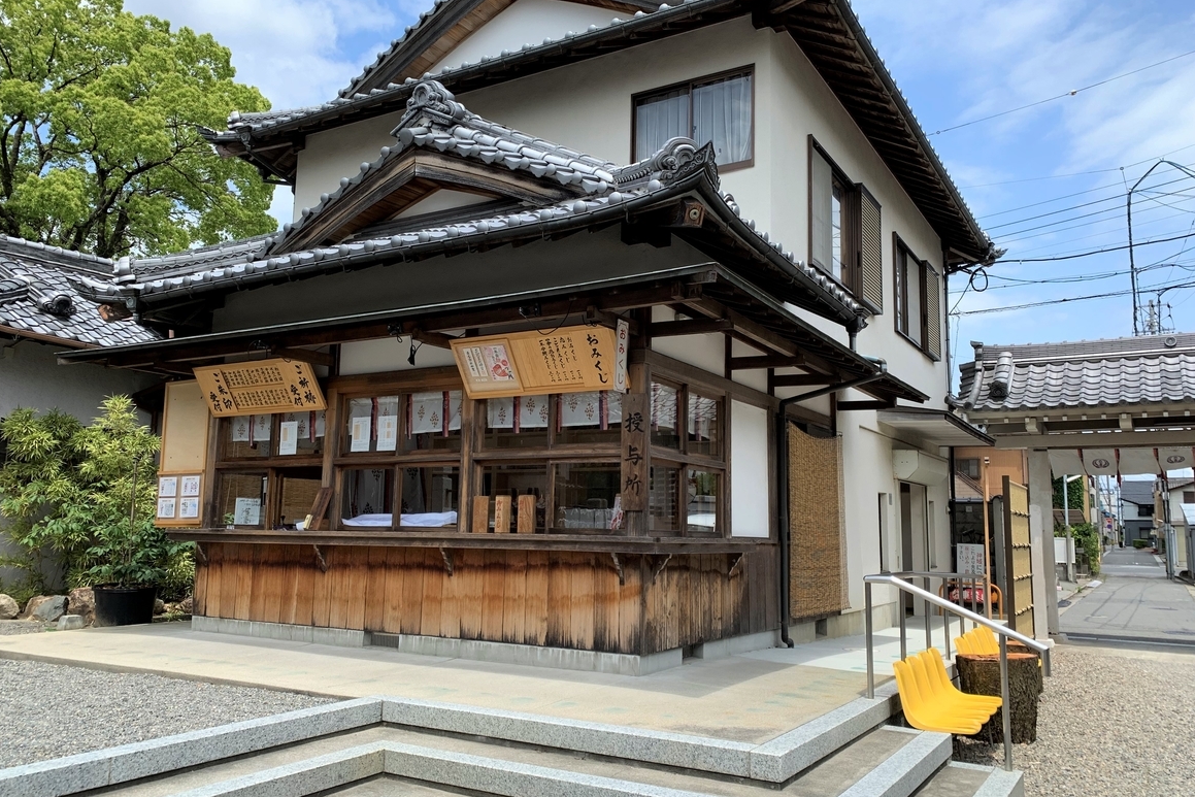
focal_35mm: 28
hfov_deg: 65.5
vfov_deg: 46.4
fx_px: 929
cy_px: 403
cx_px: 589
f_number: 1.8
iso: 25
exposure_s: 1/1748
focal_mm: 4.25
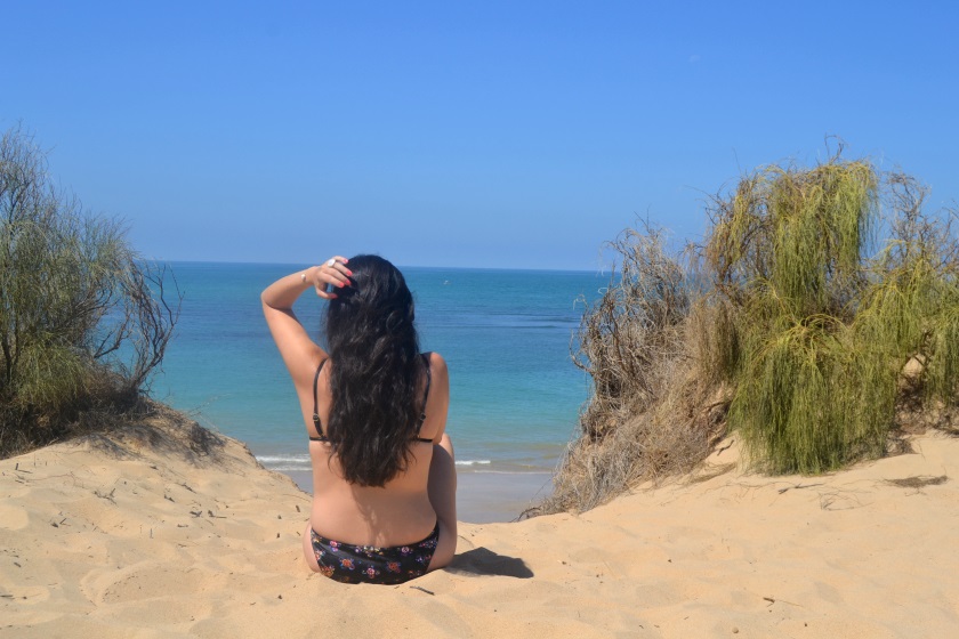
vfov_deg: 31.9
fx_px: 1119
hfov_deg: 46.4
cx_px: 480
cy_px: 320
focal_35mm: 42
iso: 100
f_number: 9
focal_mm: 28
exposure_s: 1/320
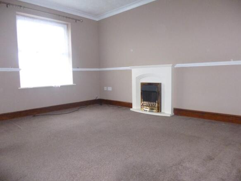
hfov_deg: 71.6
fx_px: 167
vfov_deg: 56.8
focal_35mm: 24
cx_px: 120
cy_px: 90
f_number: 2.5
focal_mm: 4.3
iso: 500
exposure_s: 1/60
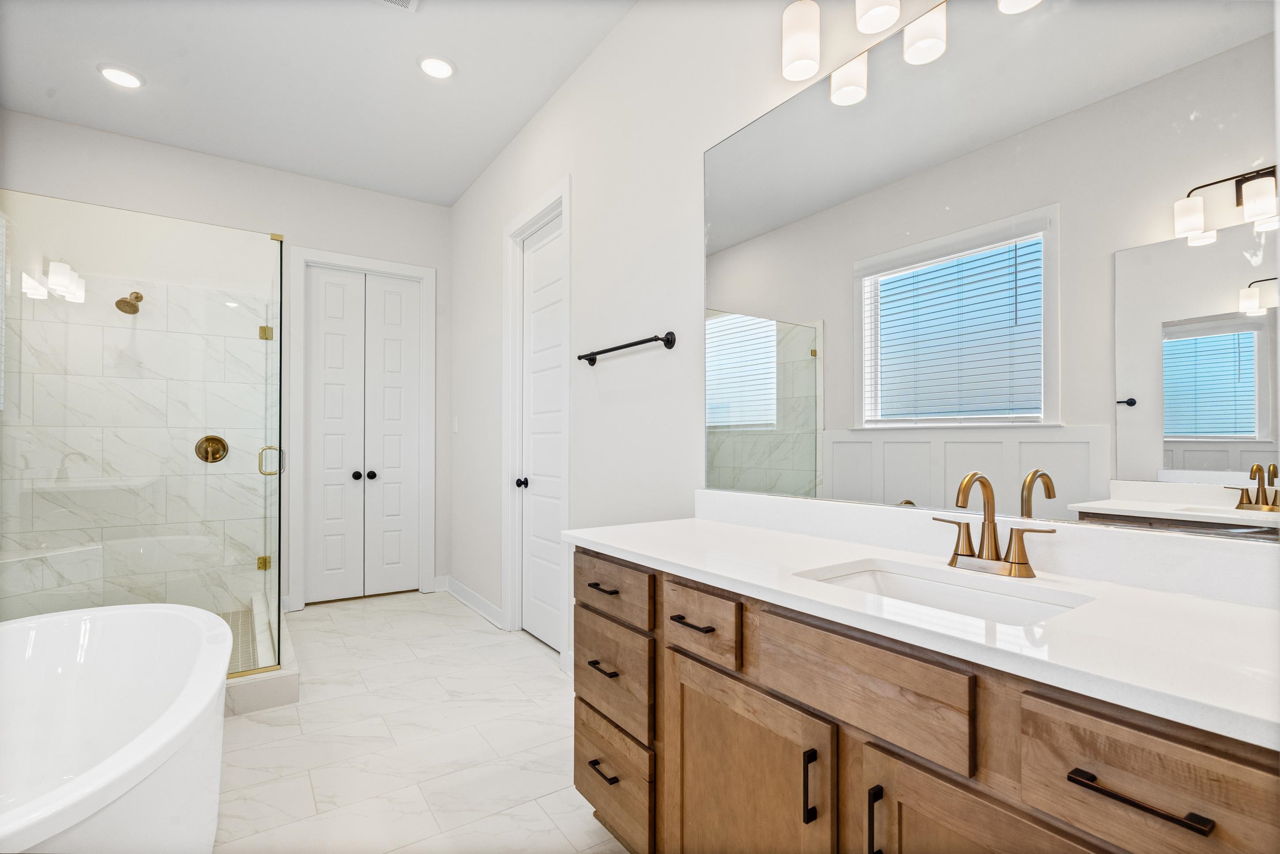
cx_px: 640
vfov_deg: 73.8
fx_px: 569
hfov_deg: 96.7
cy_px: 427
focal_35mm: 16
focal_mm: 16
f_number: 9
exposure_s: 1/30
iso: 1250
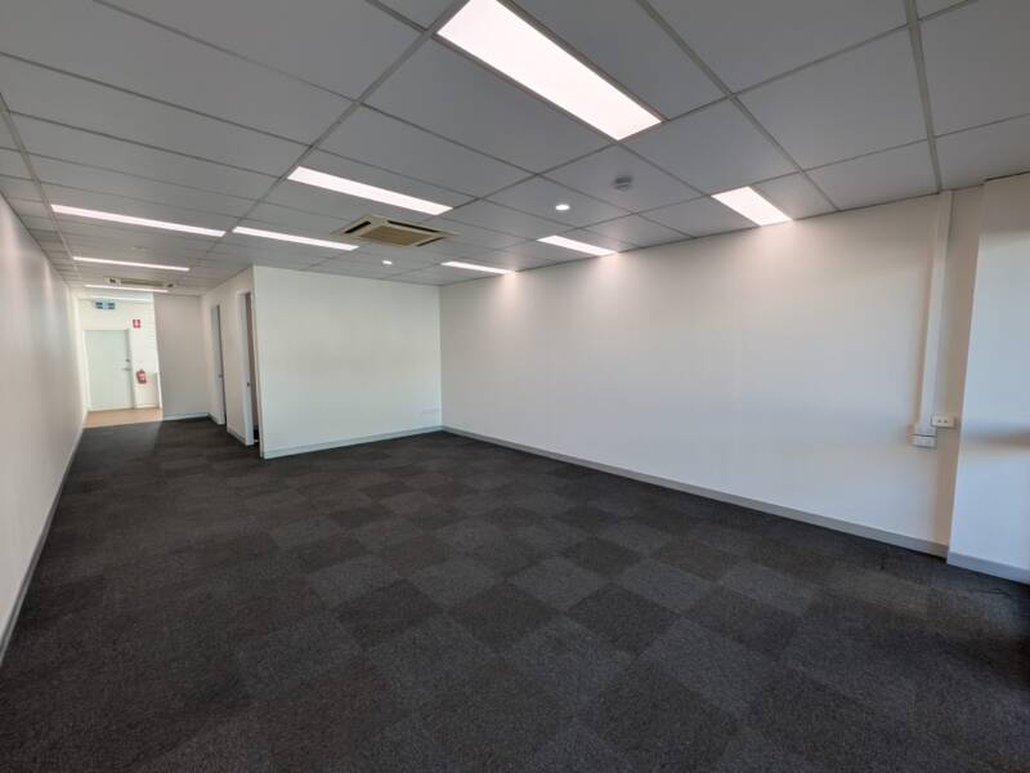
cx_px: 515
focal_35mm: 13
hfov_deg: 106.2
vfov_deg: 89.9
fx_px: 387
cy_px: 386
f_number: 2.2
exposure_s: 1/279
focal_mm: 1.95
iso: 53
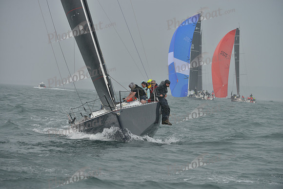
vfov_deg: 6.2
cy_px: 94
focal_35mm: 220
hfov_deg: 9.4
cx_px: 142
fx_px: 1730
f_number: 5.6
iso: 280
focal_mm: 220
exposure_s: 1/800
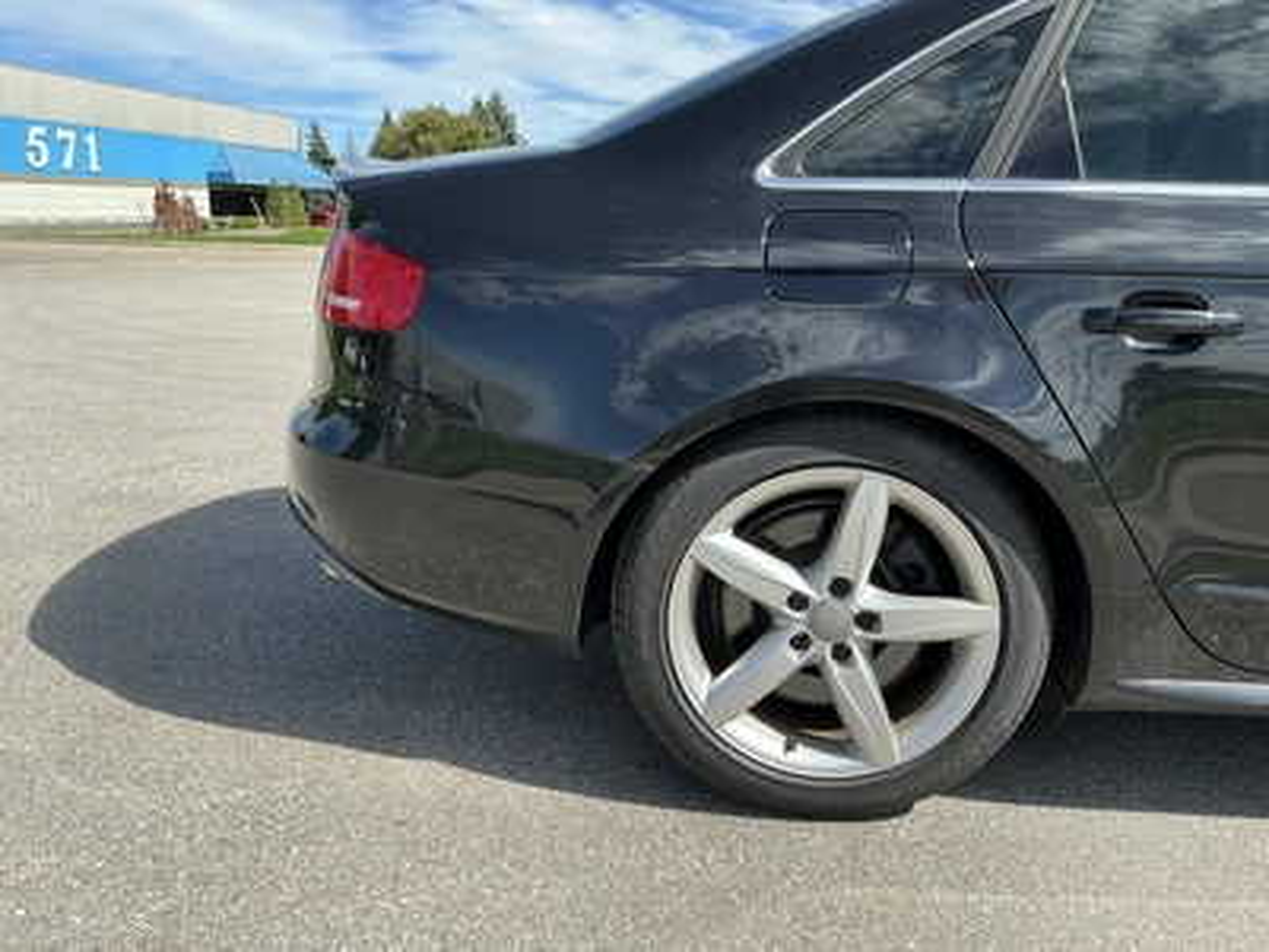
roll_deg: -0.8
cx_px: 634
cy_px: 476
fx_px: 1026
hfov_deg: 63.4
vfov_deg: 49.7
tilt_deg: -11.8
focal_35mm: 28
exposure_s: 1/1144
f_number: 1.8
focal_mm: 3
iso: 25
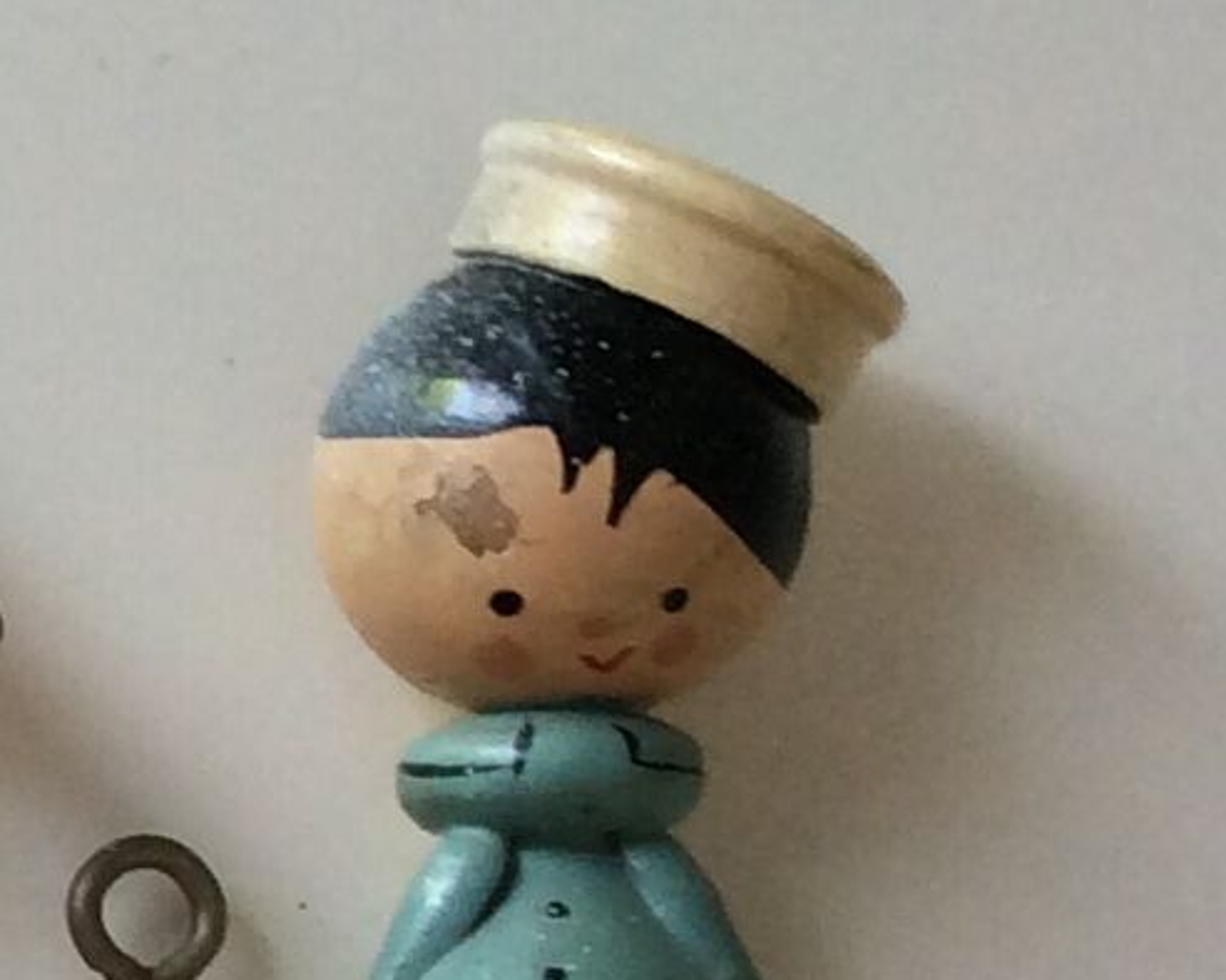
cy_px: 1052
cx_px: -1119
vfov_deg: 9.3
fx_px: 5948
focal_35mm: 164
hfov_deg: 10.9
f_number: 2.4
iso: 50
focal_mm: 3.3
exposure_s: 1/25
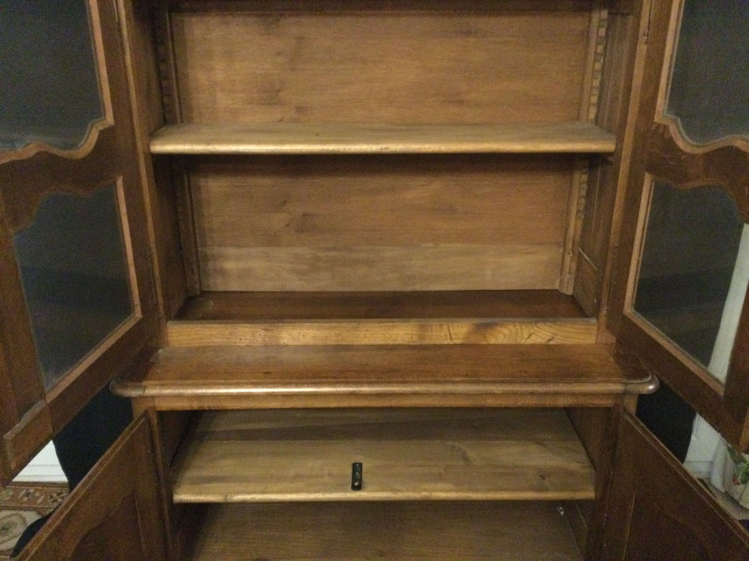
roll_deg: -0.7
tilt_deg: -20.8
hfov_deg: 58.4
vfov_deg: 45.4
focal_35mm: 31
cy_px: 280
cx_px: 374
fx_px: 671
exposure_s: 1/17
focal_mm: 3.3
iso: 800
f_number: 2.4
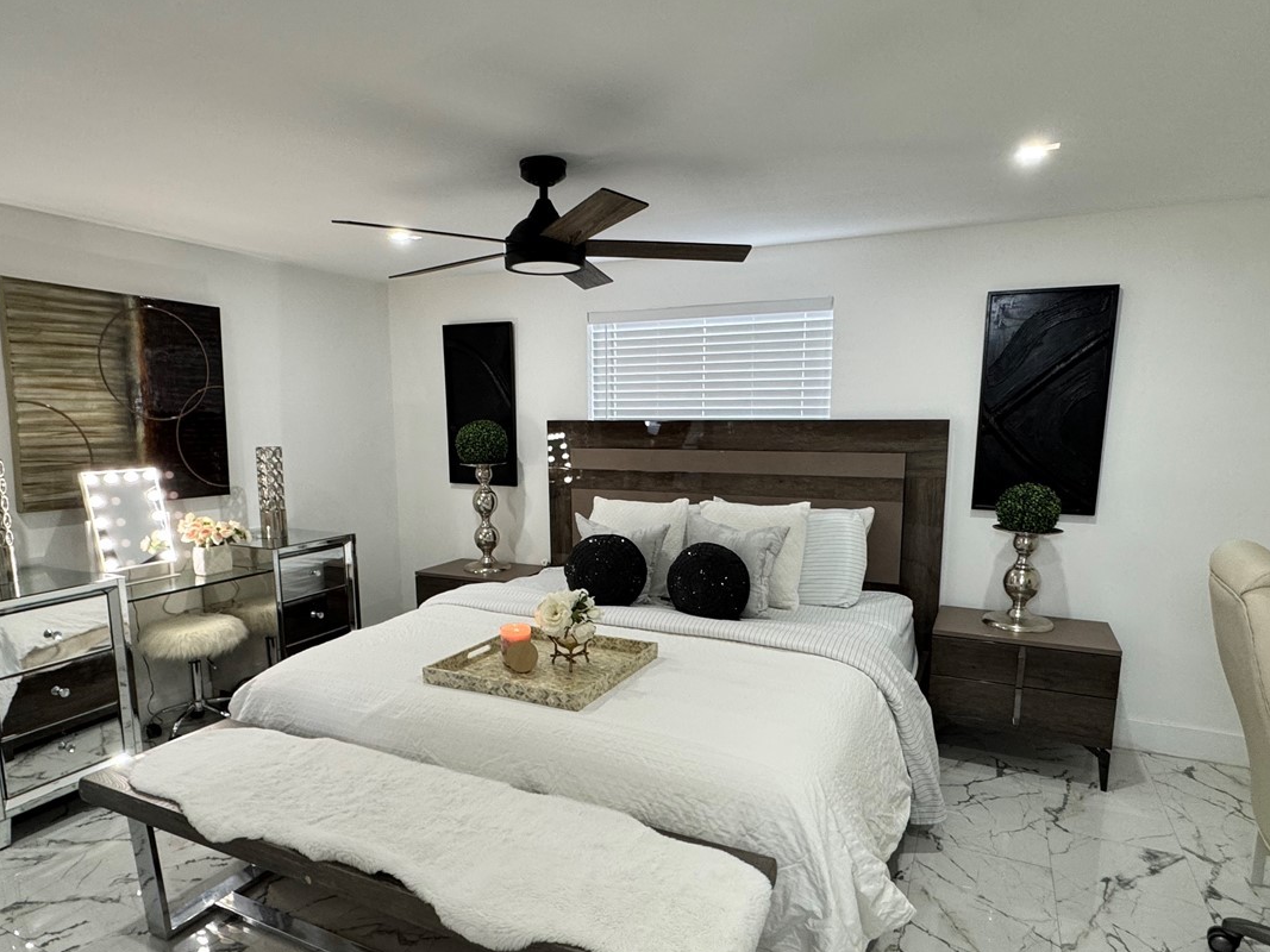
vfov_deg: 63.2
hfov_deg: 79.0
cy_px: 537
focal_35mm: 21
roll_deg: -0.1
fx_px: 770
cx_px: 624
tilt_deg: -9.7
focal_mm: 2.22
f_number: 2.2
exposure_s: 1/60
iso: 200
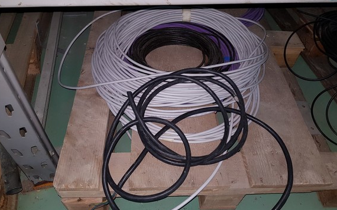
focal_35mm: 29
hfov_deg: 64.6
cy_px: 103
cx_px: 169
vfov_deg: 43.1
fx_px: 266
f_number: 1.7
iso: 80
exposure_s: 1/37
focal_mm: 4.2
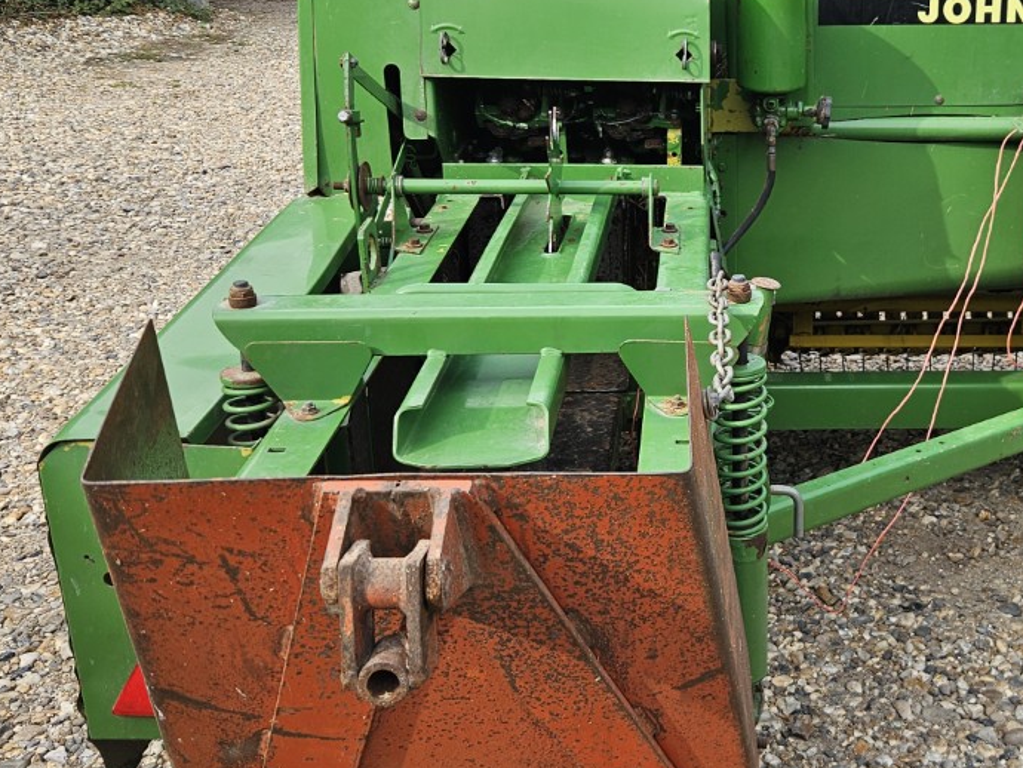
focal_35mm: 48
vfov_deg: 30.3
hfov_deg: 38.1
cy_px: 353
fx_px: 1419
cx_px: 823
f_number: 1.8
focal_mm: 5.4
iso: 25
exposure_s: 1/428
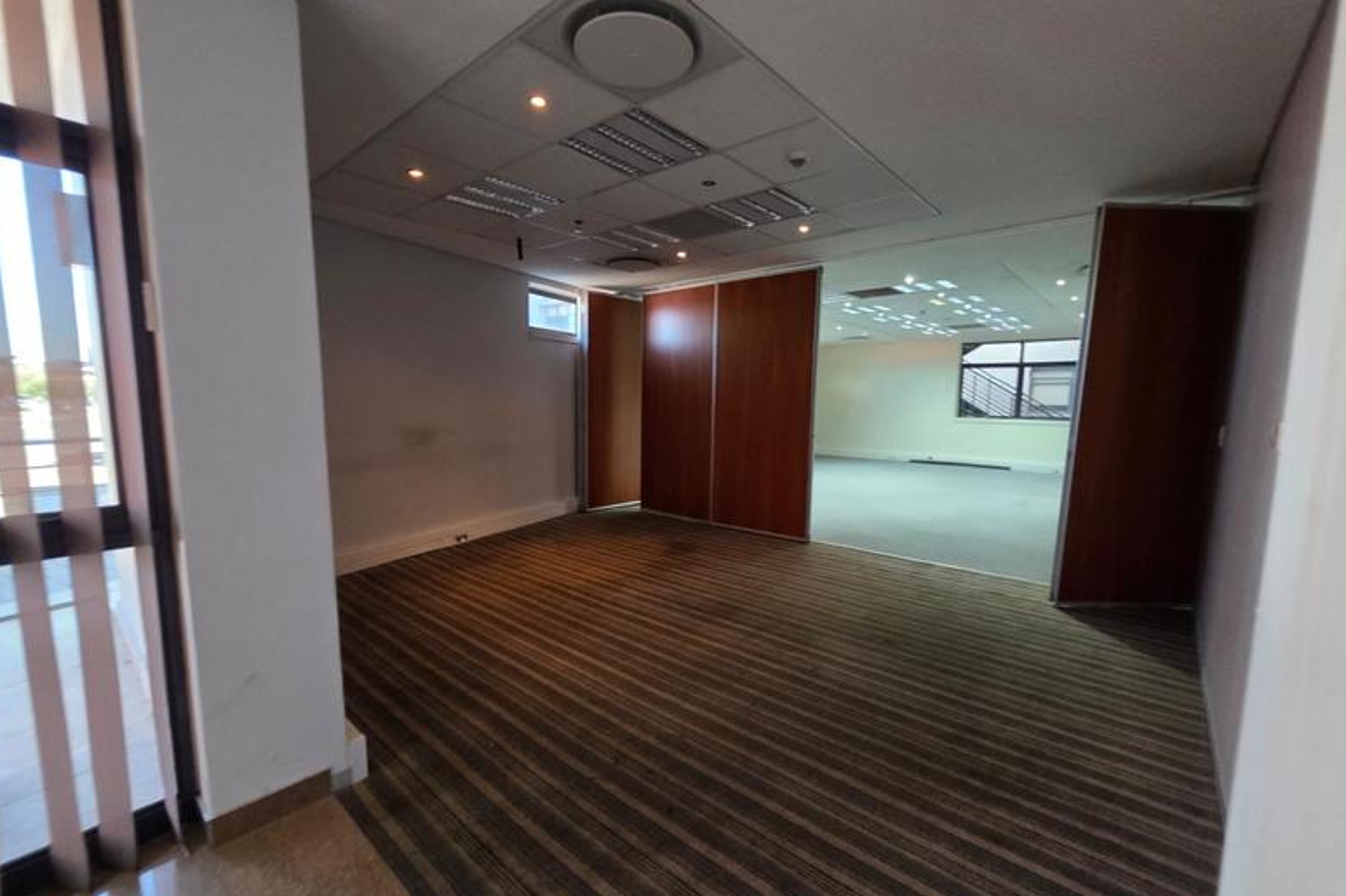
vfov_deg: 81.1
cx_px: 679
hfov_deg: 104.3
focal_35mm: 14
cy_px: 466
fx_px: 523
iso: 320
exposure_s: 1/100
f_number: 1.9
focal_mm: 2.2
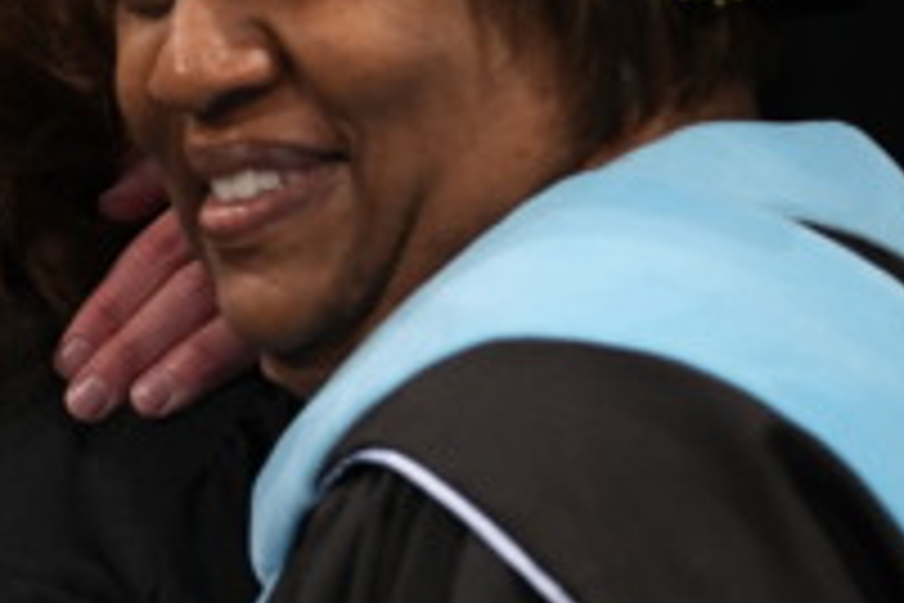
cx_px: -297
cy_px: 452
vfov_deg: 1.9
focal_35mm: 739
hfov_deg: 2.8
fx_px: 18556
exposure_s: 1/60
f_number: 2.8
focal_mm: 124.3
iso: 250
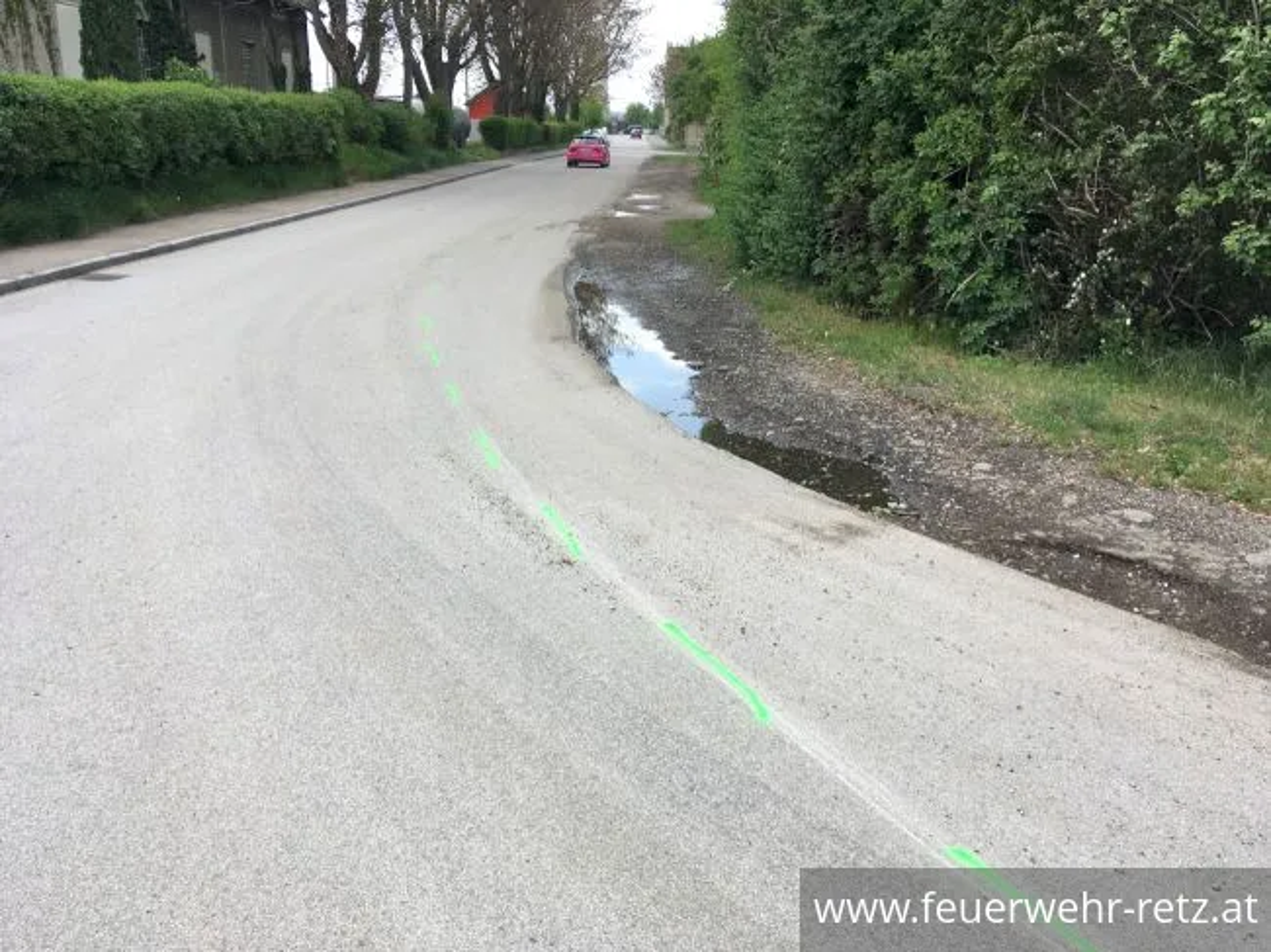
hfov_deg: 61.7
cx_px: 636
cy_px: 476
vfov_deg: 48.2
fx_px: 1064
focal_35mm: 29
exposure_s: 1/705
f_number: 2.2
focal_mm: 4.15
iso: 25
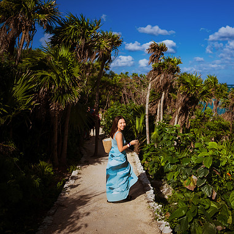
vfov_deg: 37.6
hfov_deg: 37.0
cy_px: 118
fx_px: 344
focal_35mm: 45
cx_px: 163
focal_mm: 35
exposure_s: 1/6400
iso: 100
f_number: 1.8
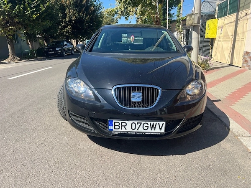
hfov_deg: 67.3
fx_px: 189
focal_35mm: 26
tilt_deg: -13.3
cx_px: 126
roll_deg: +2.5
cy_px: 94
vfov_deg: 53.1
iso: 50
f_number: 1.5
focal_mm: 5.7
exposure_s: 1/2165
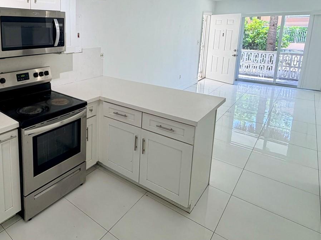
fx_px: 232
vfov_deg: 52.8
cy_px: 65
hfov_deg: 63.9
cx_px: 68
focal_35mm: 25
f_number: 2.2
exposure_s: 1/120
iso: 125
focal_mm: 2.22
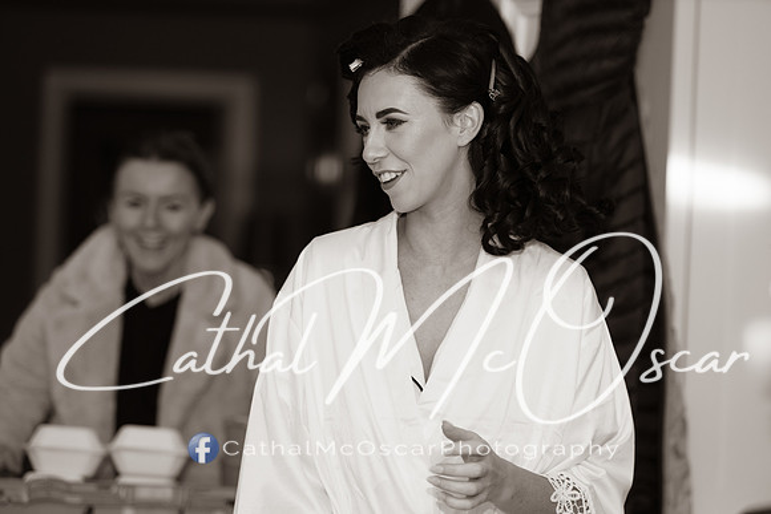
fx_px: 2785
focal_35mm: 130
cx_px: 386
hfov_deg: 15.8
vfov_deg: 10.6
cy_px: 257
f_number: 2.8
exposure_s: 1/250
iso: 320
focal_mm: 130
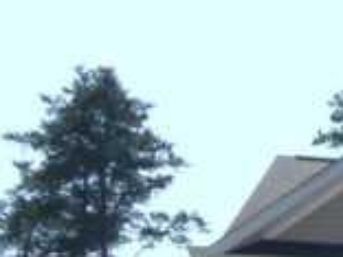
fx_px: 1585
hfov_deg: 11.1
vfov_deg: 8.8
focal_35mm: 160
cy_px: 512
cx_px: 699
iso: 100
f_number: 3.3
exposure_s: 1/1000
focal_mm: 4.7
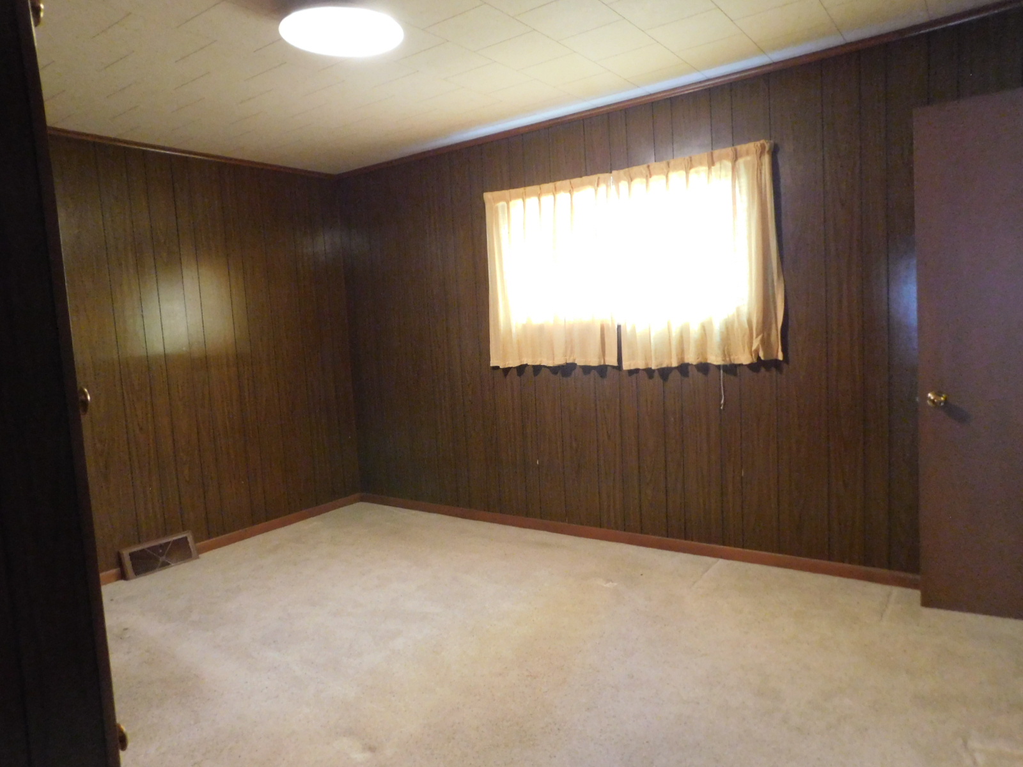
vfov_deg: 58.9
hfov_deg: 73.9
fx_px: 680
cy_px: 384
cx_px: 512
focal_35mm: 23
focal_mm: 4
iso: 800
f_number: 3
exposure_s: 1/6
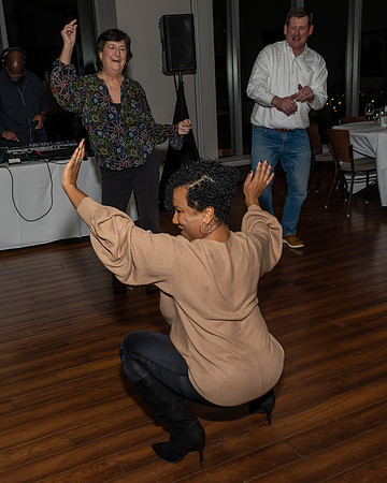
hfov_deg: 39.0
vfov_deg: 47.8
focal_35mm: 38
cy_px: 257
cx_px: 172
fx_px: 546
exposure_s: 1/250
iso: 400
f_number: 8
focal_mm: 17
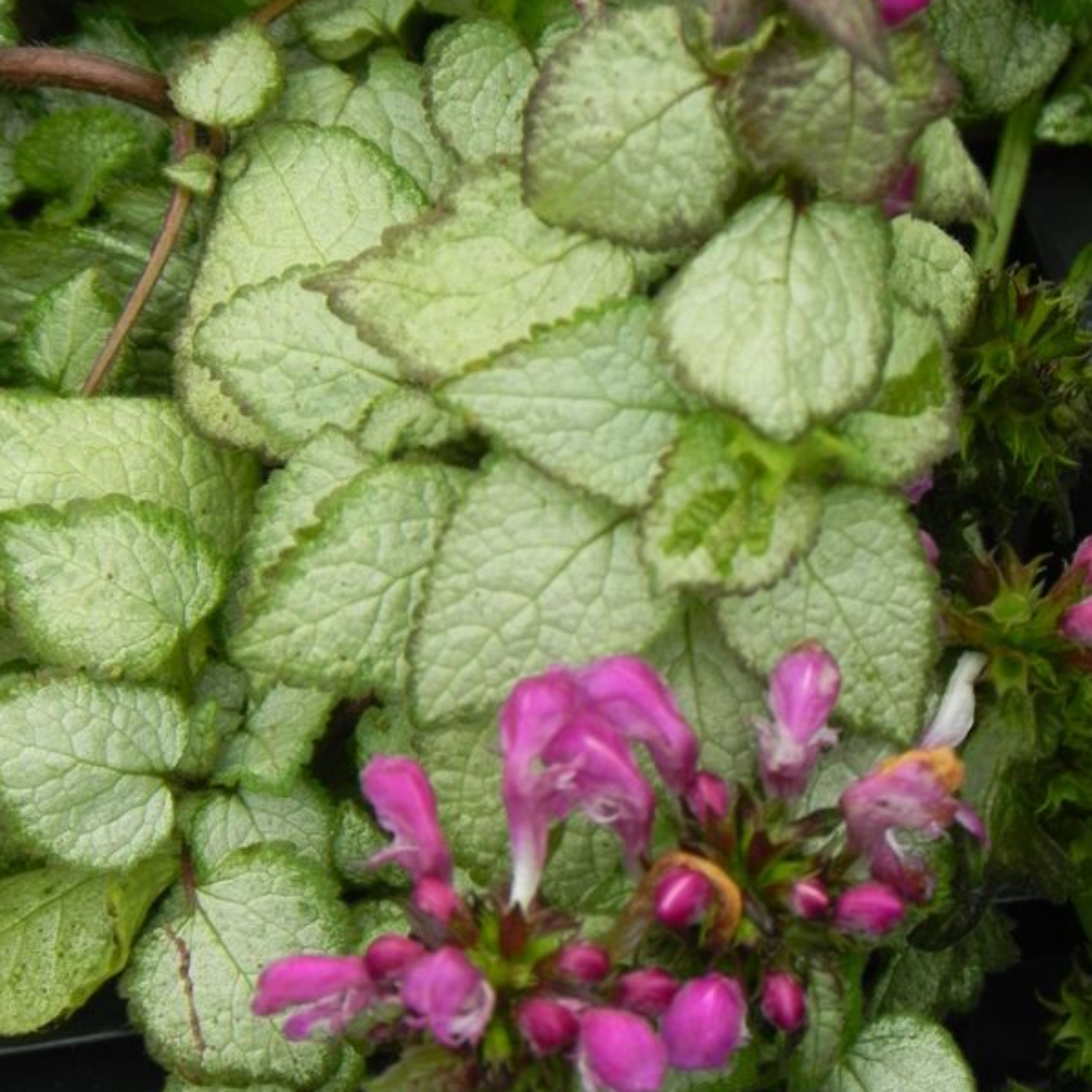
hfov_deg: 4.4
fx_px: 14240
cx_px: 545
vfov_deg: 4.4
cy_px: 518
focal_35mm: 399
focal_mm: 59.9
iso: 160
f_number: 5
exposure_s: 1/50
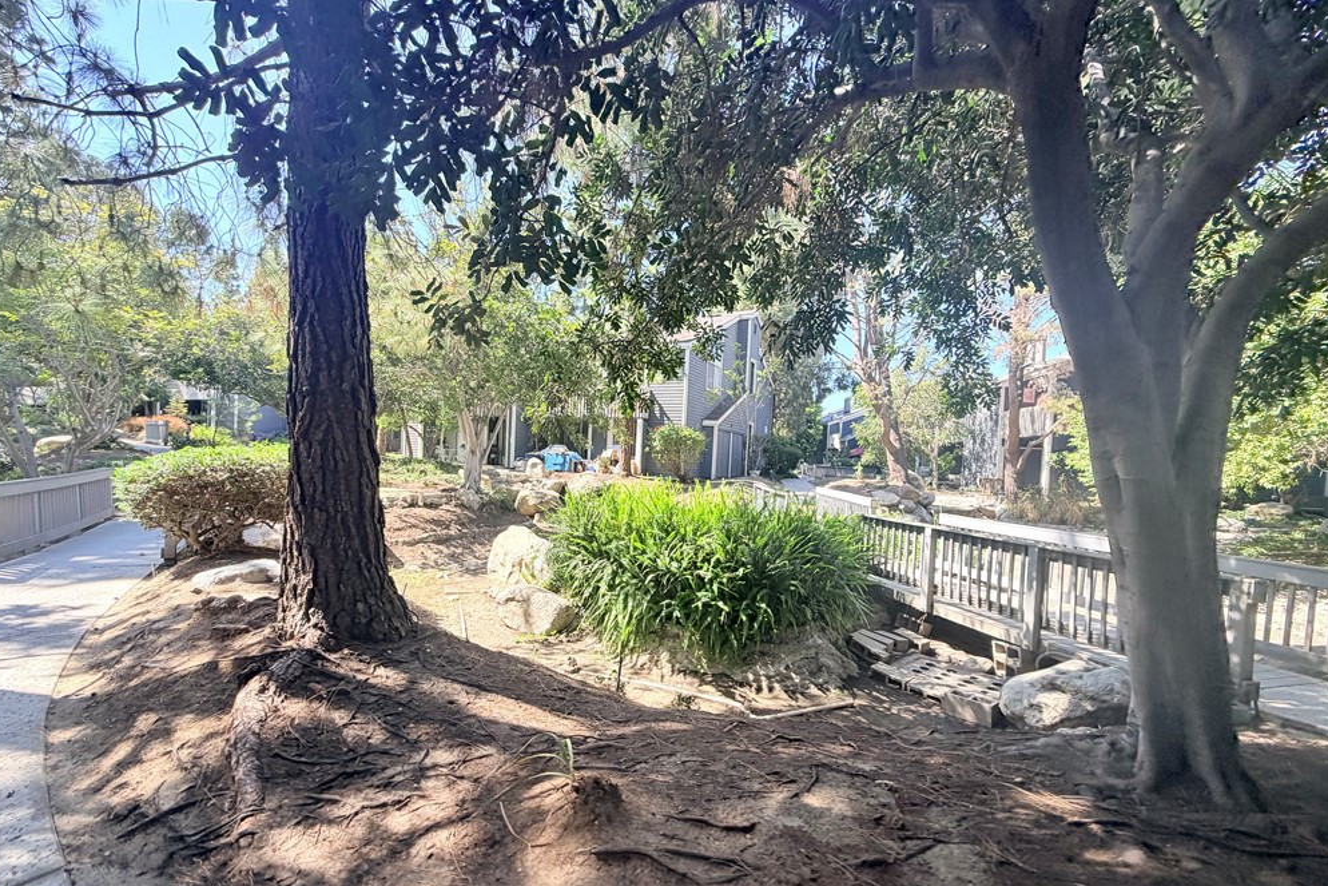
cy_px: 470
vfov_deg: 77.3
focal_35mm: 15
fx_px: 553
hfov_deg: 100.4
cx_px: 649
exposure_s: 1/166
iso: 40
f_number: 2.2
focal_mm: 2.22
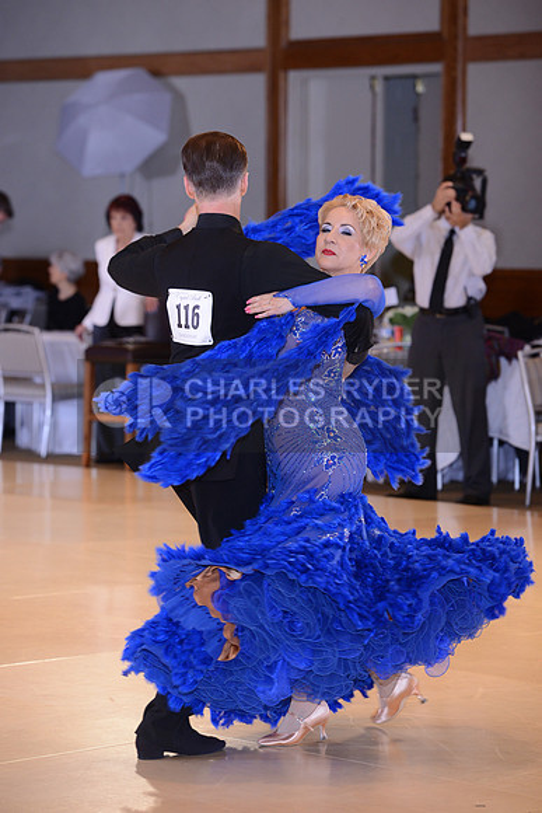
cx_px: 271
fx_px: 3385
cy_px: 406
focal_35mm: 150
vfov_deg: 13.7
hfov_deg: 9.2
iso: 1250
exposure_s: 1/250
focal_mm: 150
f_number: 5.6
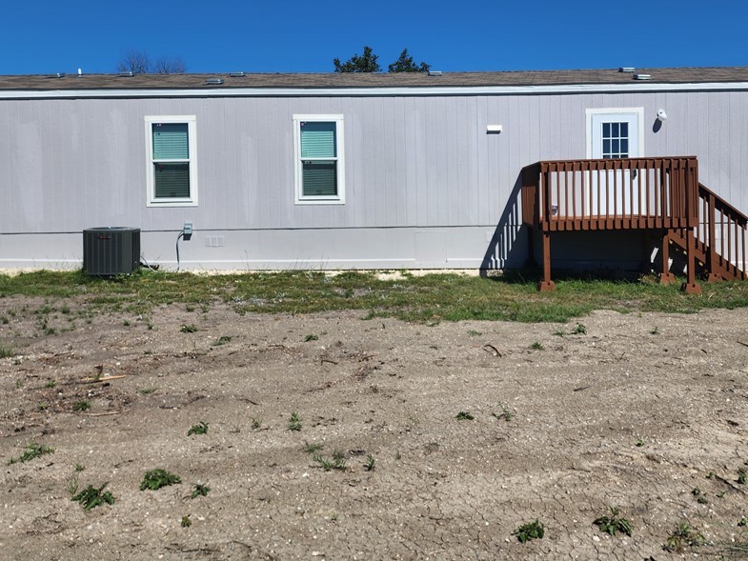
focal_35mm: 30
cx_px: 450
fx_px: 648
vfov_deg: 46.4
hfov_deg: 59.5
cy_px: 210
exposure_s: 1/1509
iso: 12
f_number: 1.8
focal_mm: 6.4
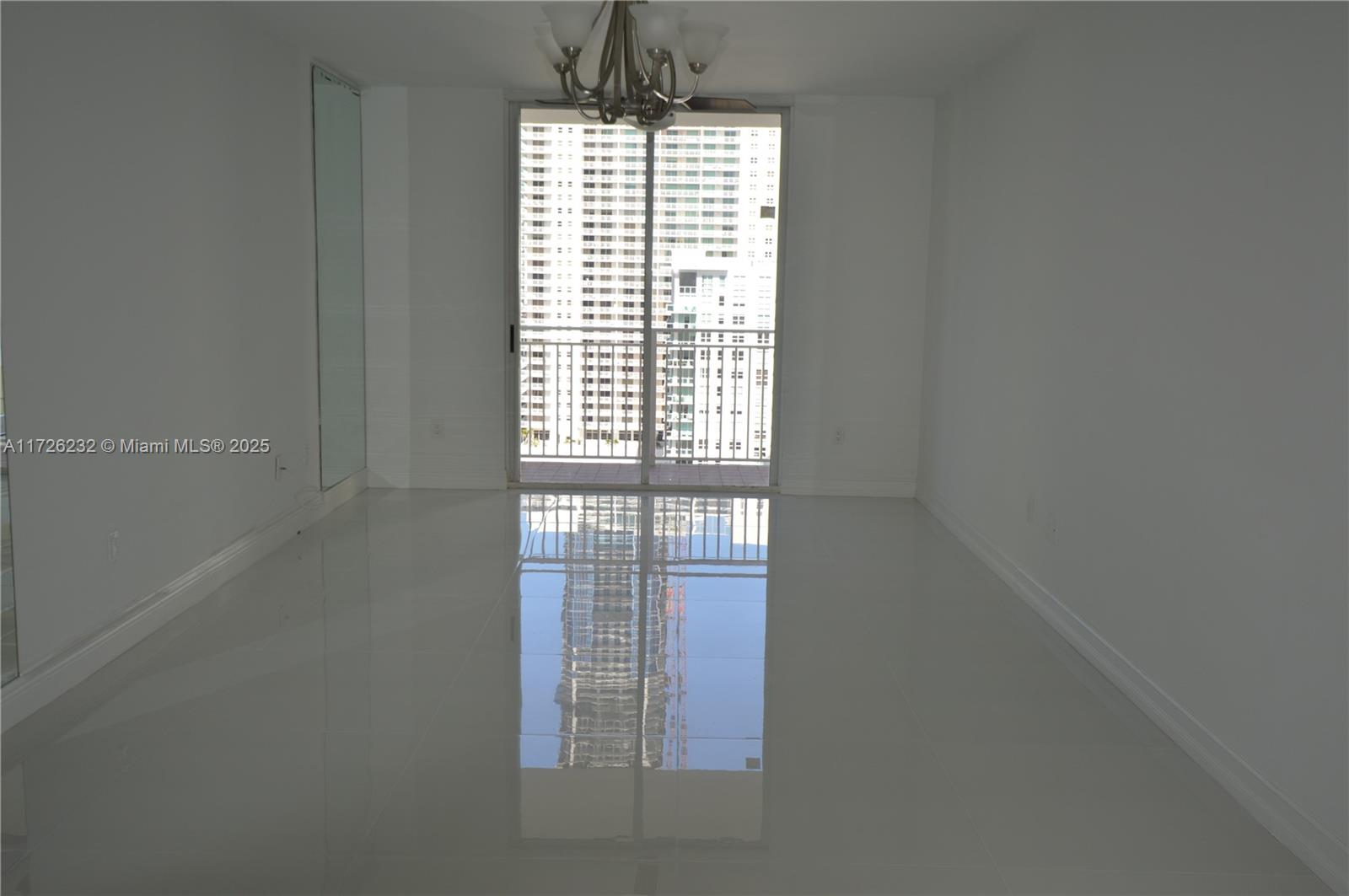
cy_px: 448
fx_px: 1123
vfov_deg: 43.5
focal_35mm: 30
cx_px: 674
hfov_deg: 62.0
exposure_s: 1/125
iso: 100
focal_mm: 20
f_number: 4.5
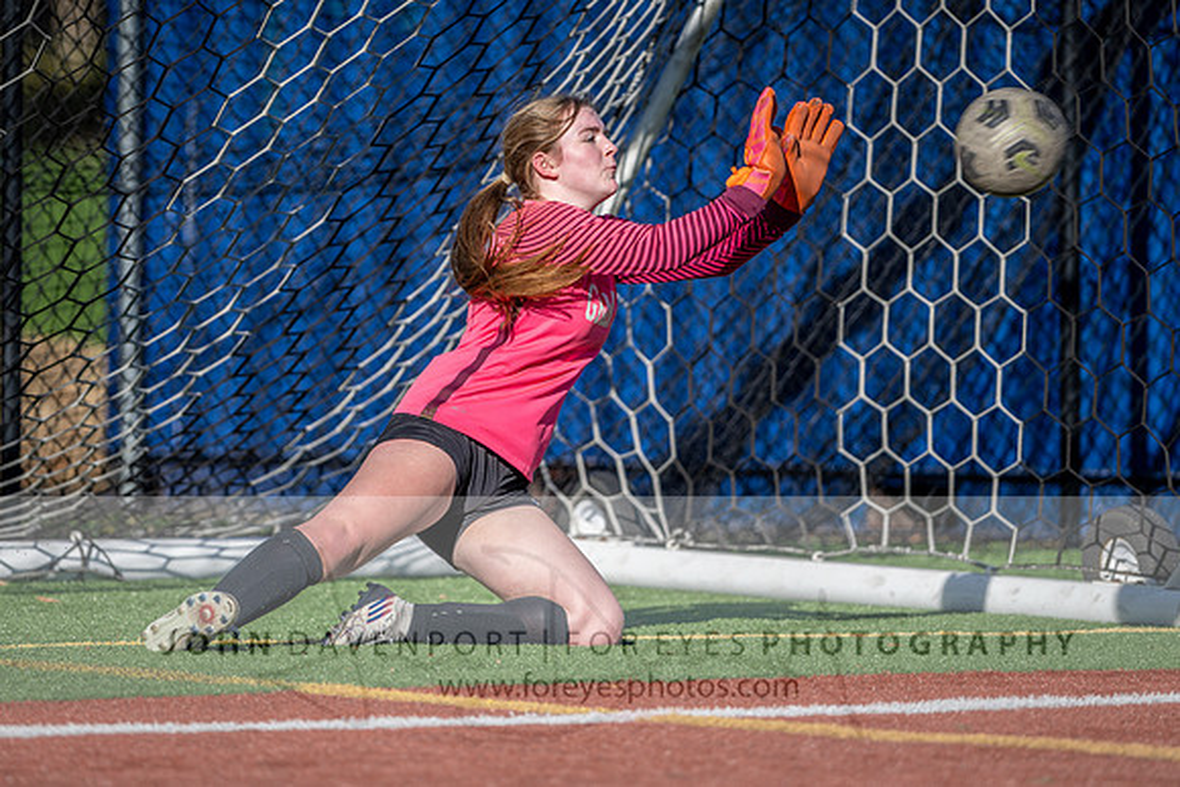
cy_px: 245
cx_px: 540
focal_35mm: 582
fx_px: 19085
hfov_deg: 3.5
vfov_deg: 2.4
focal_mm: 400
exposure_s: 1/1000
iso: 64
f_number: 2.8
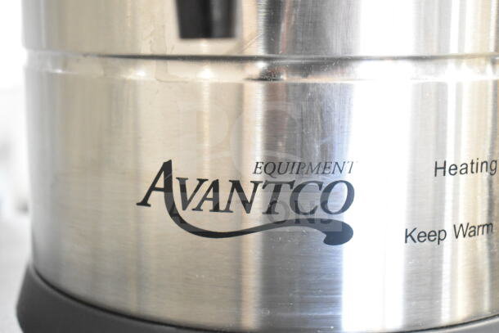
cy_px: 166
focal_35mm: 60
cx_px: 250
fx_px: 832
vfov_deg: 22.6
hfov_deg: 33.4
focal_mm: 40
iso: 5600
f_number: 4.8
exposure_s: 1/60
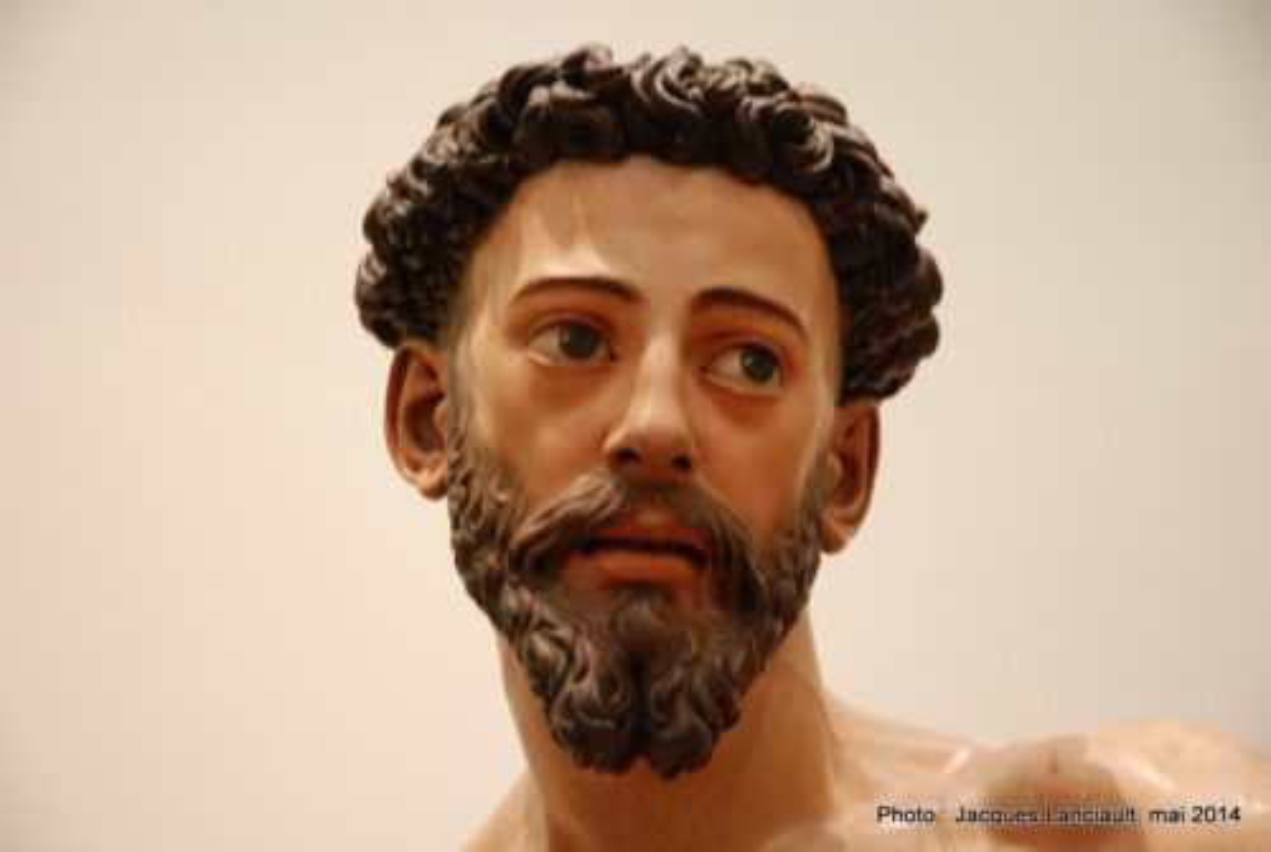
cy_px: 426
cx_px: 636
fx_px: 3713
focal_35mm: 105
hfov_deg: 19.4
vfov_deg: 13.1
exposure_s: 1/13
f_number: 4.5
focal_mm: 70
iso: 800
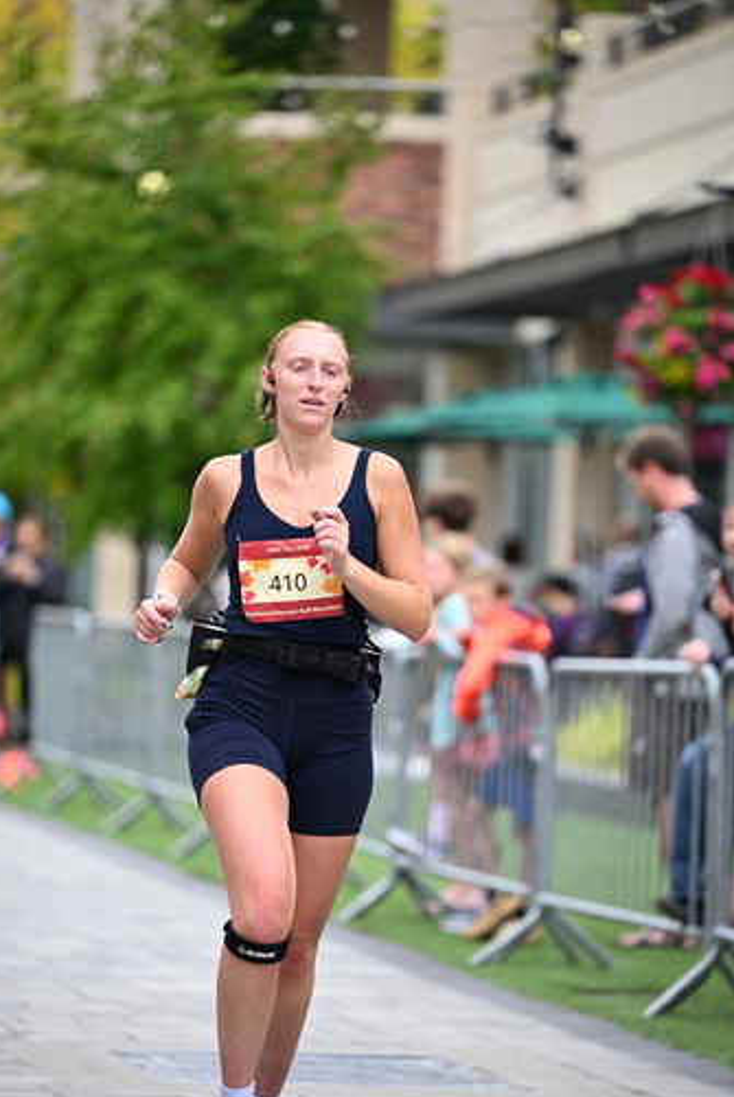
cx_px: 349
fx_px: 5188
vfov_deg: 12.1
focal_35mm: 170
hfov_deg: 8.1
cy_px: 582
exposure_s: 1/2000
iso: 640
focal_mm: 155
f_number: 2.8
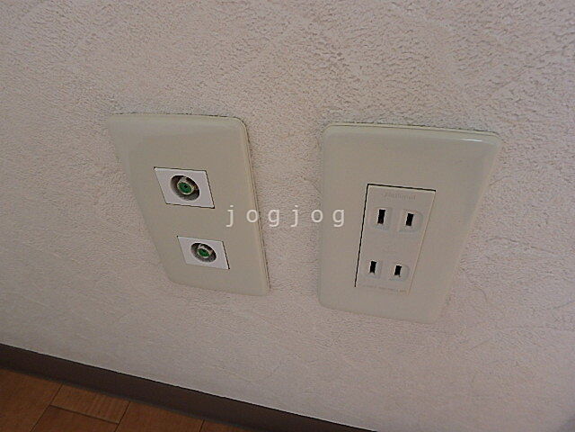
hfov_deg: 79.0
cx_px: 288
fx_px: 349
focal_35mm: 21
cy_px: 216
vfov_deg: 63.4
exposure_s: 1/40
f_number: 3.5
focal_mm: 3.7
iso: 200
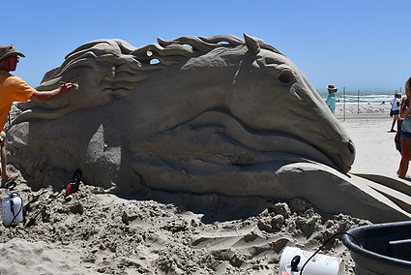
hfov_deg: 43.5
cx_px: 177
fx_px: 514
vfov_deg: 29.9
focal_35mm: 45
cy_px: 122
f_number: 10
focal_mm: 22
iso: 100
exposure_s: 1/400
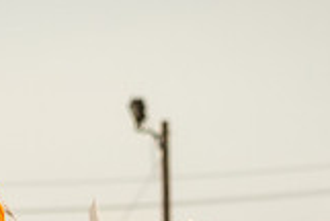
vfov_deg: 2.5
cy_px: 292
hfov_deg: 3.7
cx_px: -47
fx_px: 5033
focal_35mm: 548
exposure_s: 1/1000
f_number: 5.6
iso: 200
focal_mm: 75
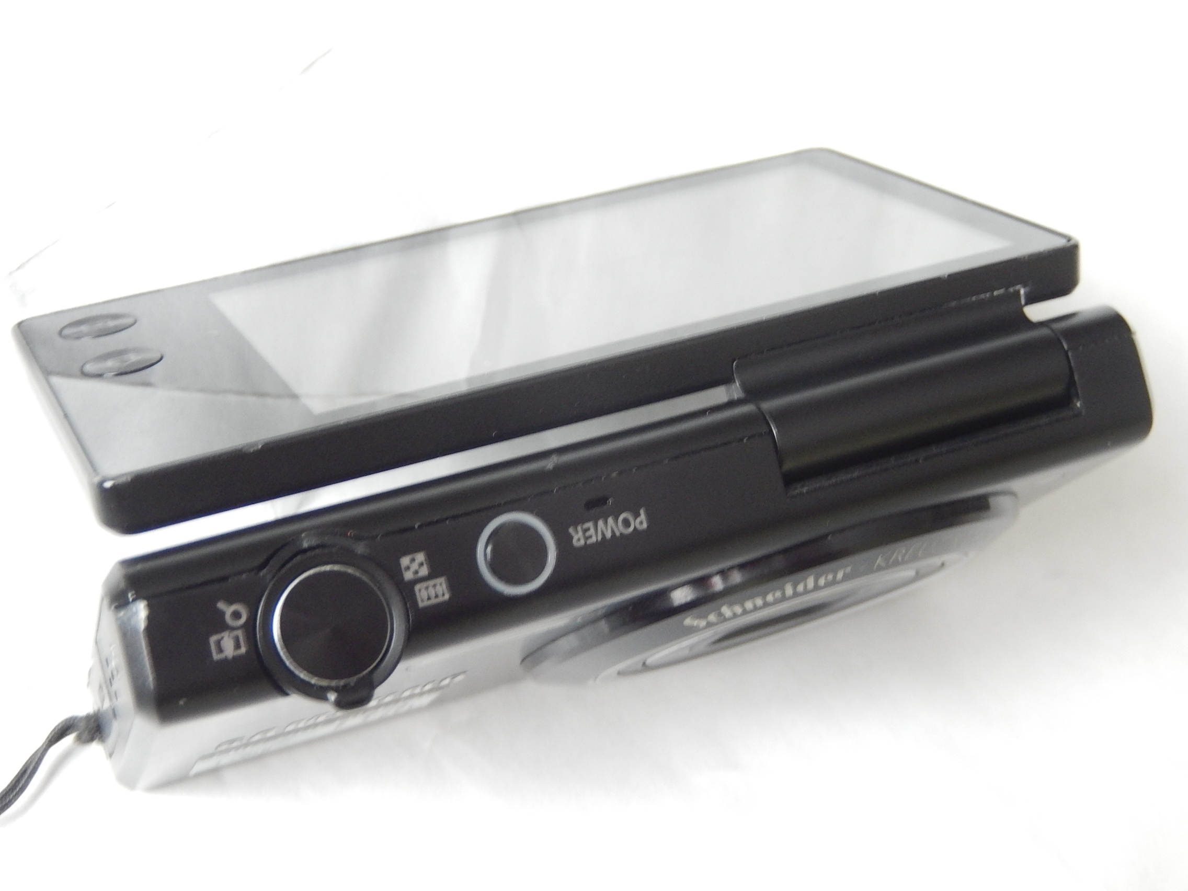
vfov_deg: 25.2
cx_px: 594
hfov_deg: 33.2
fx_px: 1991
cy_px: 446
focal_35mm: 58
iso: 400
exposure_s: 1/10
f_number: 4.6
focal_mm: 10.4
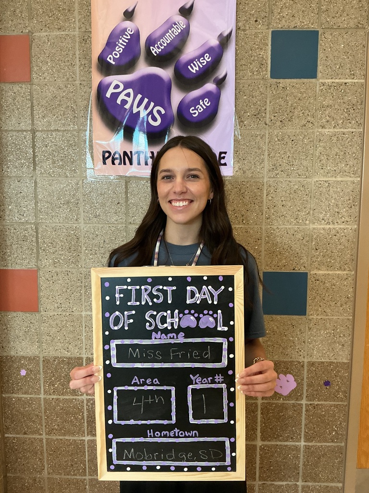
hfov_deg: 48.2
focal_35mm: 29
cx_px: 184
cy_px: 246
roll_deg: -0.4
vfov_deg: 61.7
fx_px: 412
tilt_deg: -5.7
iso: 250
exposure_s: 1/60
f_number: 1.8
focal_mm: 3
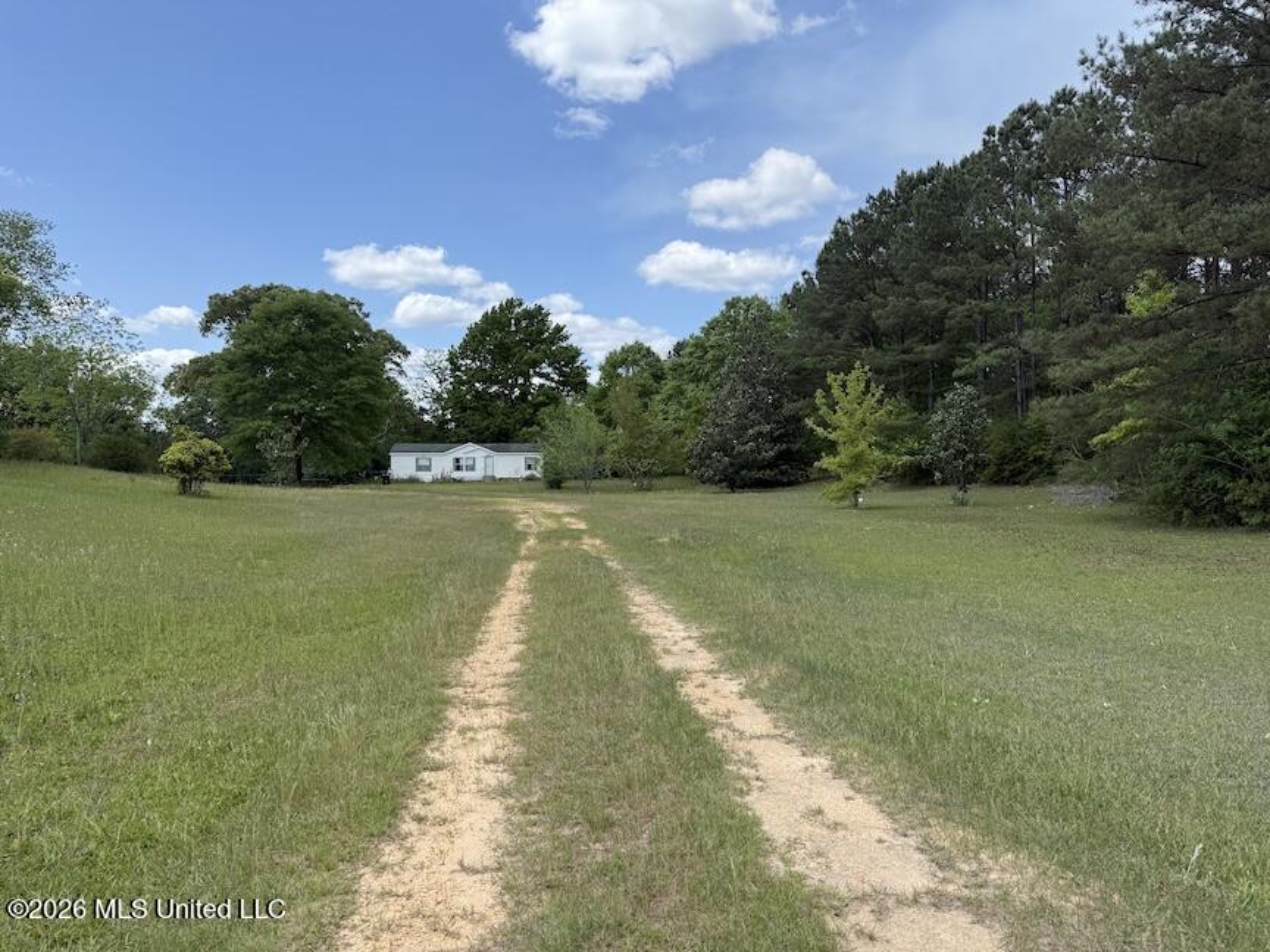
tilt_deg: -0.8
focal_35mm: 24
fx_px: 881
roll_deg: +0.1
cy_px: 476
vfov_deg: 56.8
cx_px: 635
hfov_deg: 71.6
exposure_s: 1/3021
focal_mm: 6.76
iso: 80
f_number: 1.78
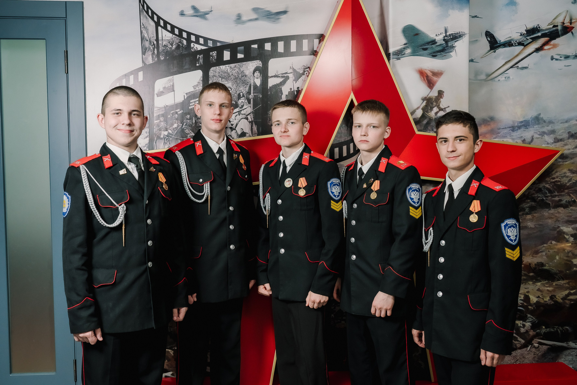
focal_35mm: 35
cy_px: 192
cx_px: 288
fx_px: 566
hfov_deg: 54.0
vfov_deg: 37.6
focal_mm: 35
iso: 1000
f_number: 6.3
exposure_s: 1/160
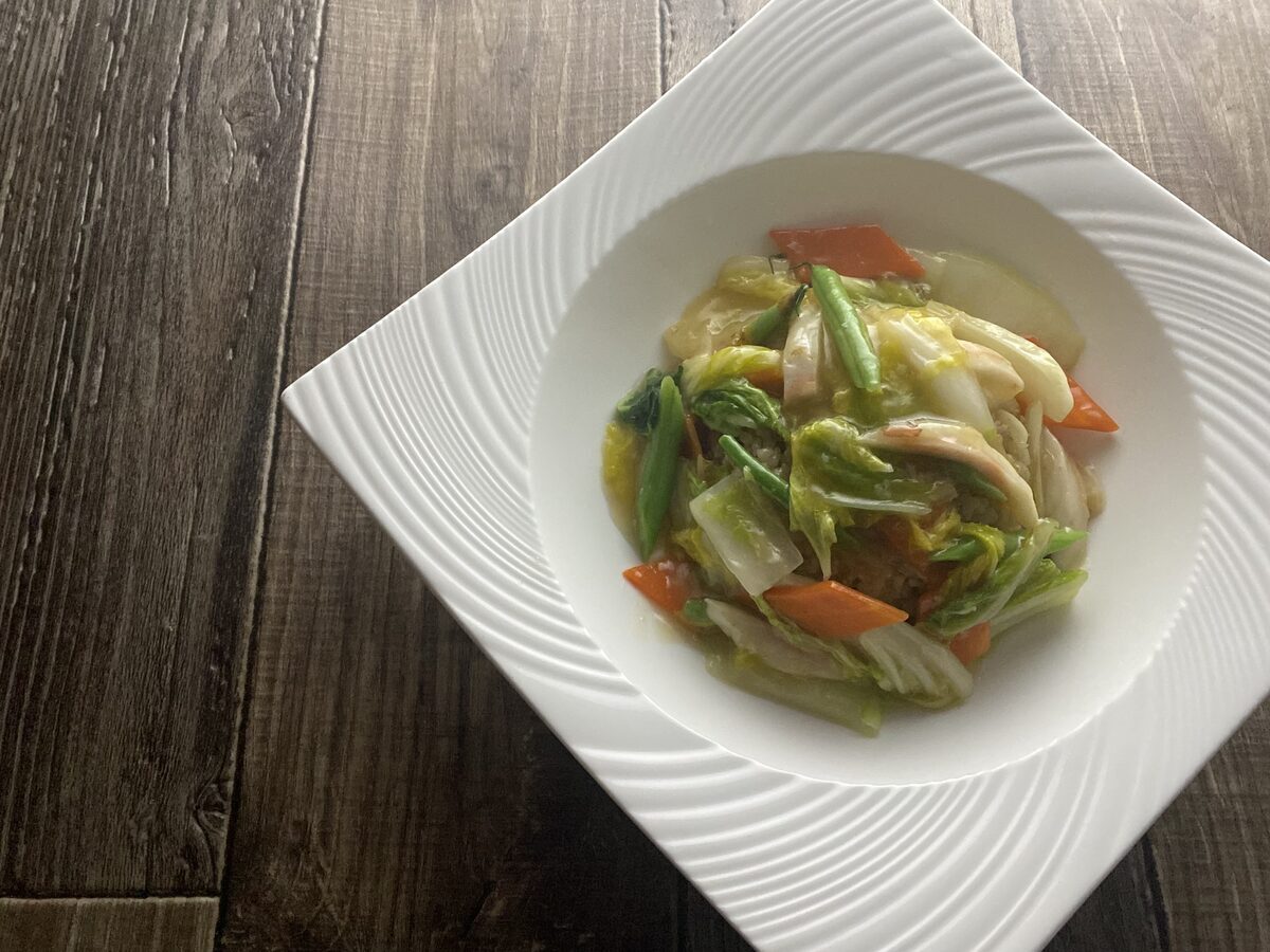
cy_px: 476
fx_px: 954
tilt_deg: -71.8
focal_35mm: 26
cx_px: 635
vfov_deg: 53.1
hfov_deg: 67.3
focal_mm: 4.25
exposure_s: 1/49
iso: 500
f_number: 1.8
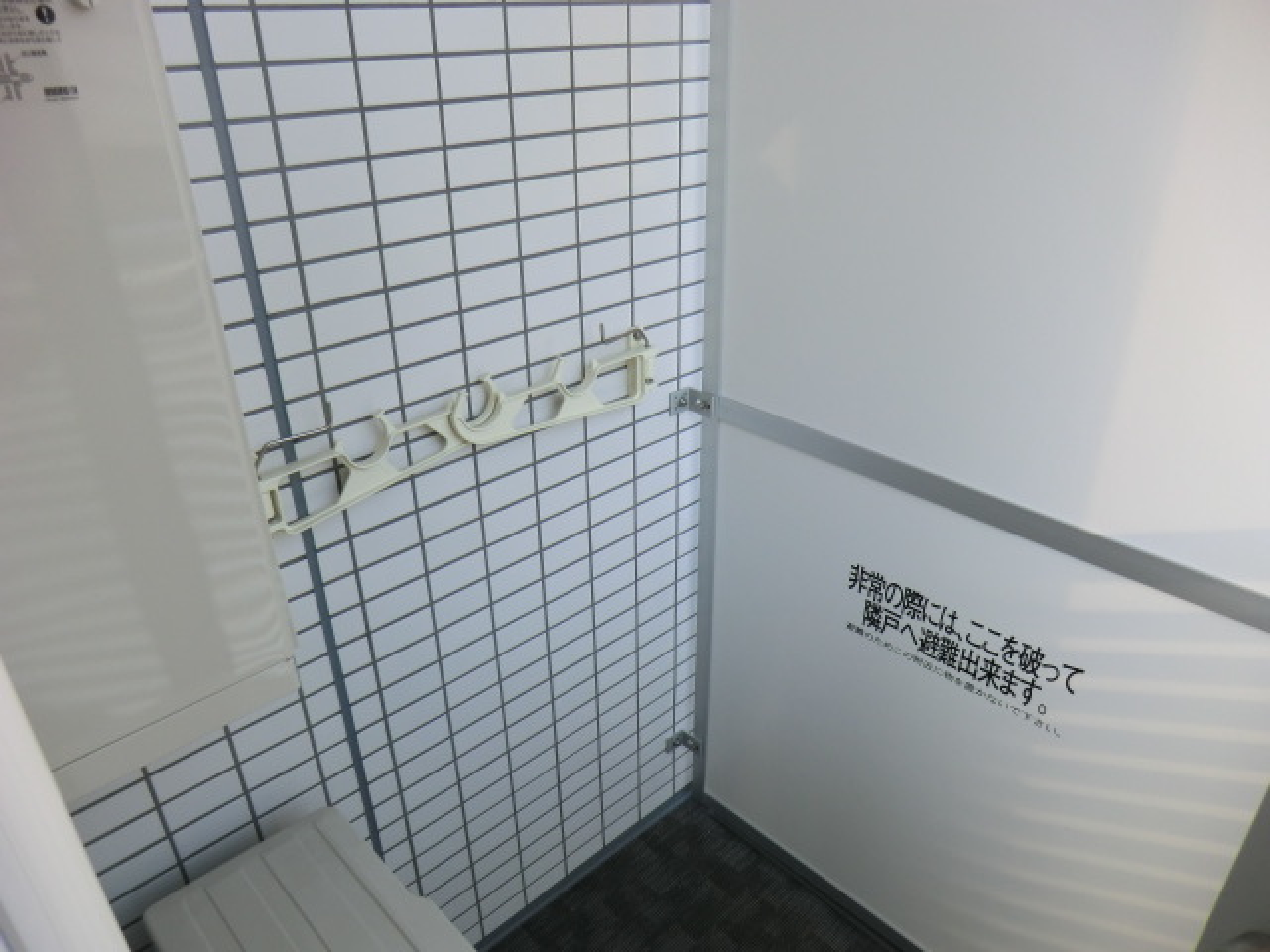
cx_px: 635
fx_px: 881
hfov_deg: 71.6
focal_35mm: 24
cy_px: 476
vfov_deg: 56.8
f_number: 3.2
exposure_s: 1/100
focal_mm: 4.3
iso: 80
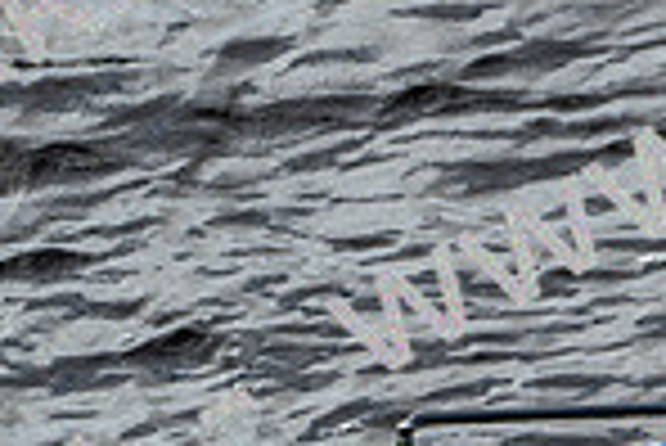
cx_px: 882
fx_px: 20629
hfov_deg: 1.8
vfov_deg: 1.2
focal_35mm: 1114
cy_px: 385
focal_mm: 284
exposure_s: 1/1250
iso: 800
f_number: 5.6
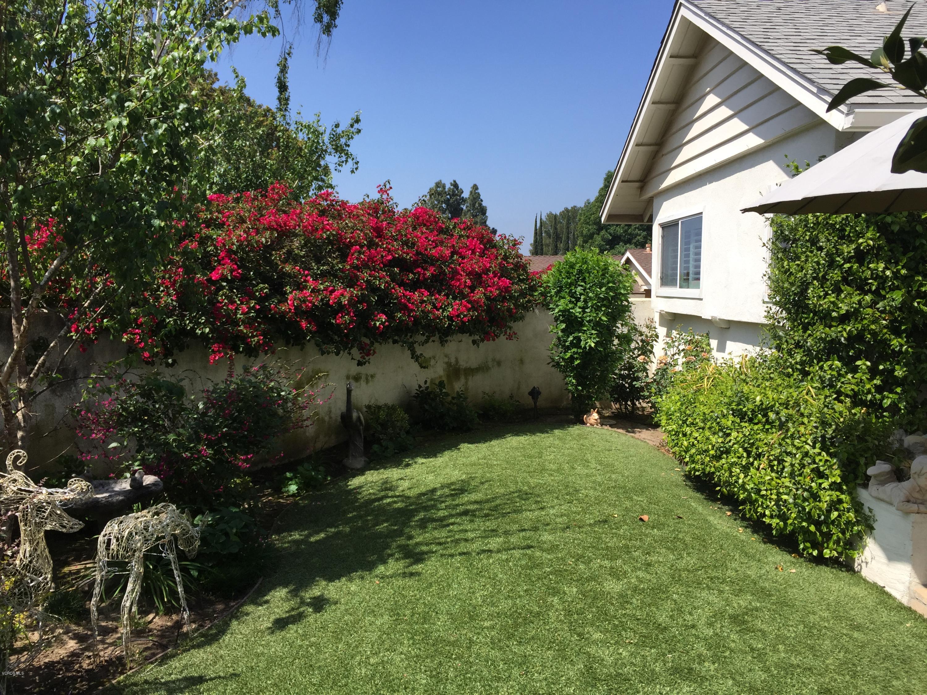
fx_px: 777
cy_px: 348
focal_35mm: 29
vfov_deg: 48.2
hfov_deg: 61.7
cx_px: 464
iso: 32
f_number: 2.2
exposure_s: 1/1647
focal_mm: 4.15
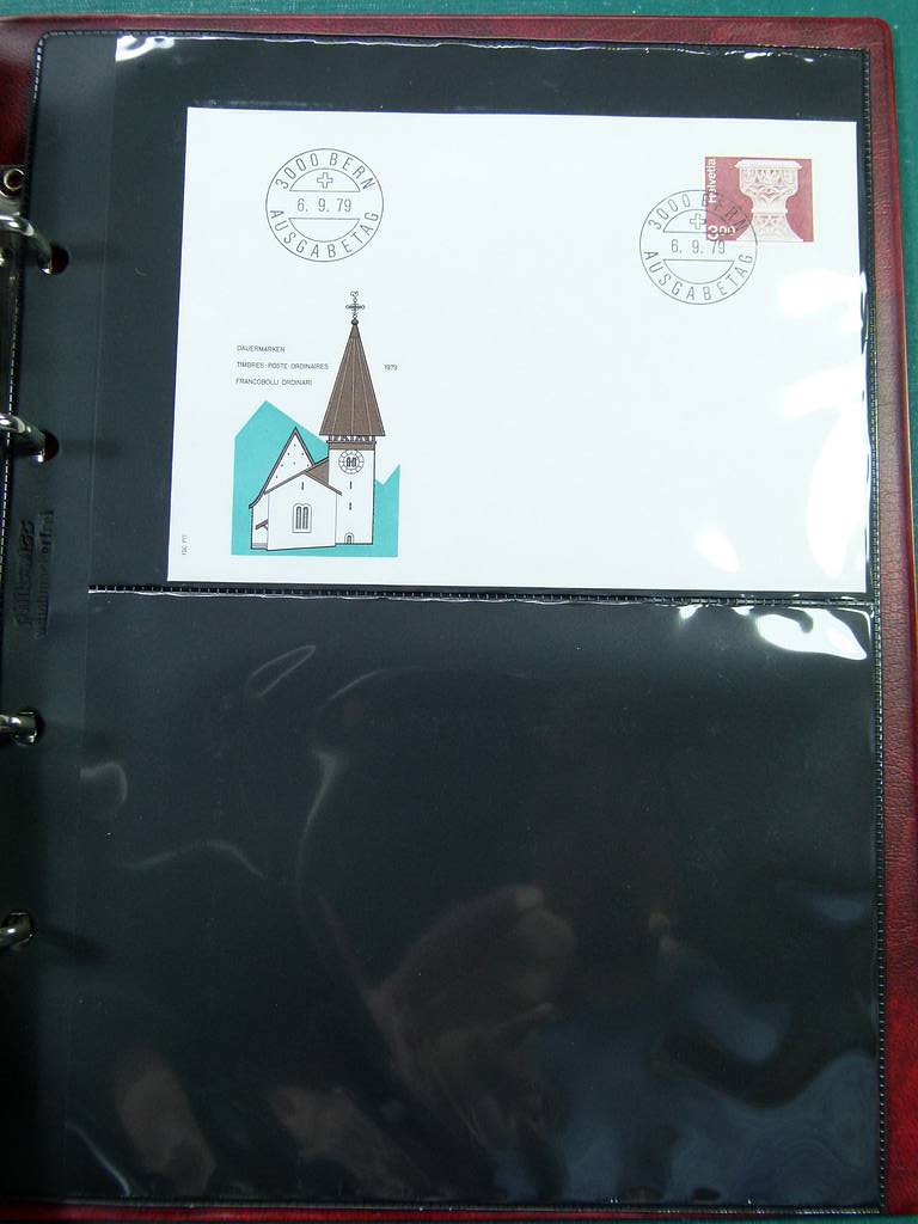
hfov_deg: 36.0
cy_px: 612
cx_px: 459
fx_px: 1414
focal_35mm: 40
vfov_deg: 46.8
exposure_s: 1/60
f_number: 3.1
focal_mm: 7.3
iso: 100
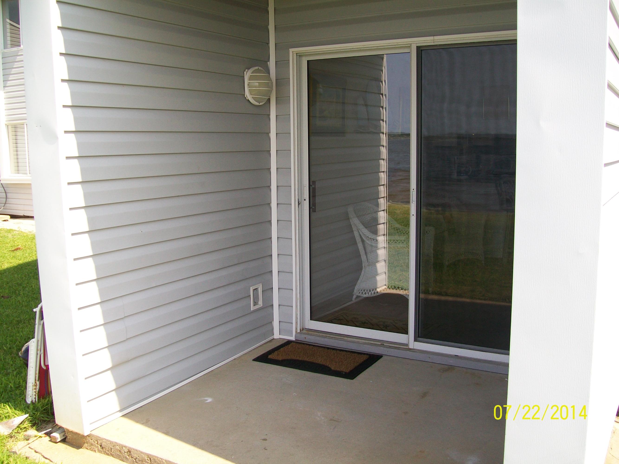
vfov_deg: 41.8
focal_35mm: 34
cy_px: 232
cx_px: 310
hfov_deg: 54.0
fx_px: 608
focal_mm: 6.1
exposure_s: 1/500
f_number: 2.7
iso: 64
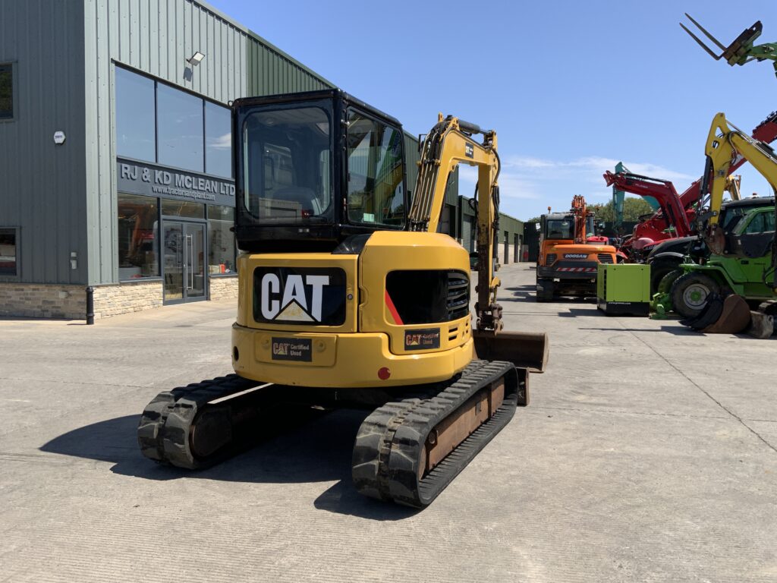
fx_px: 651
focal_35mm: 29
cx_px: 388
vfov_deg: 48.2
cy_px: 292
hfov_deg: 61.7
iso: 16
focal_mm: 3
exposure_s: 1/1577
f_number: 1.8
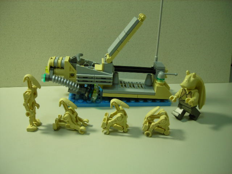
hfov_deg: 49.0
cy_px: 87
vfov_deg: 37.7
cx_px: 116
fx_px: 255
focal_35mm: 38
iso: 50
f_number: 3.2
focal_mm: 6.3
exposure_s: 1/6.3
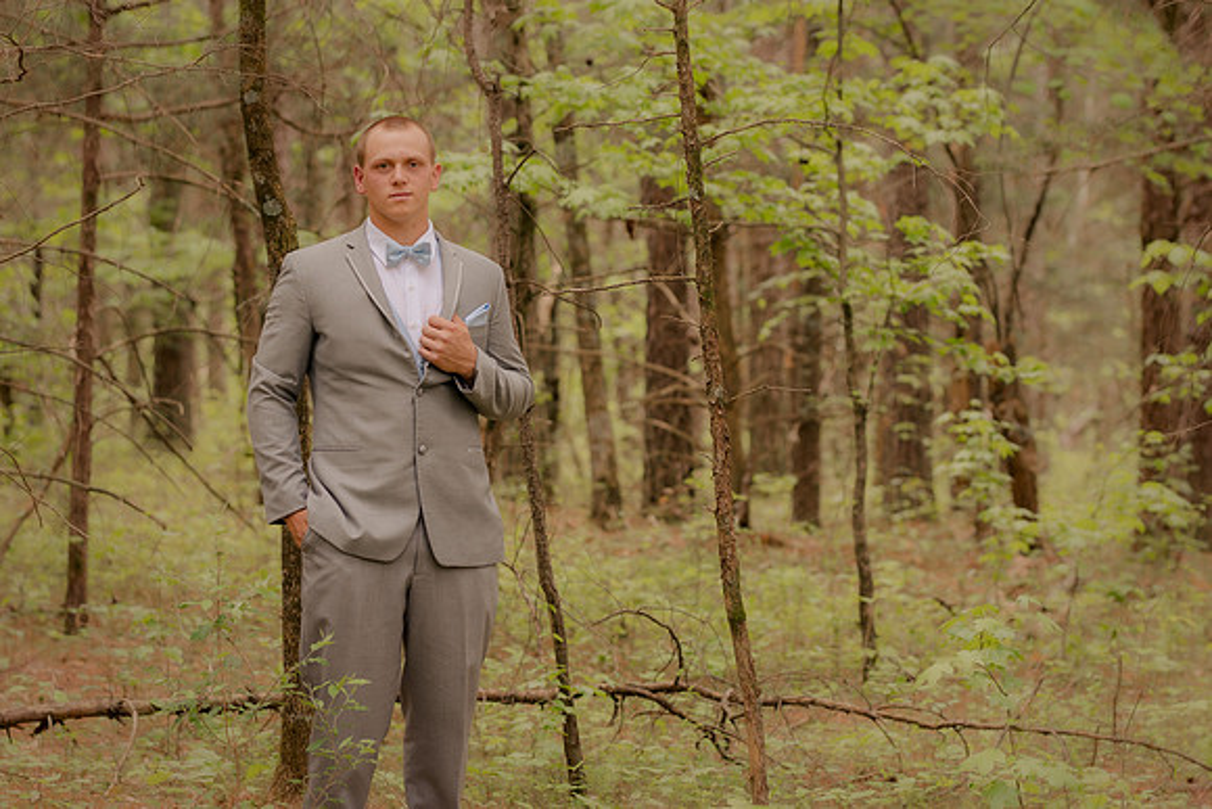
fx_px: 4293
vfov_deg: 10.8
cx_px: 606
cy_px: 404
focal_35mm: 128
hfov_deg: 16.1
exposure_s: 1/250
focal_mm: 85
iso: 200
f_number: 2.8
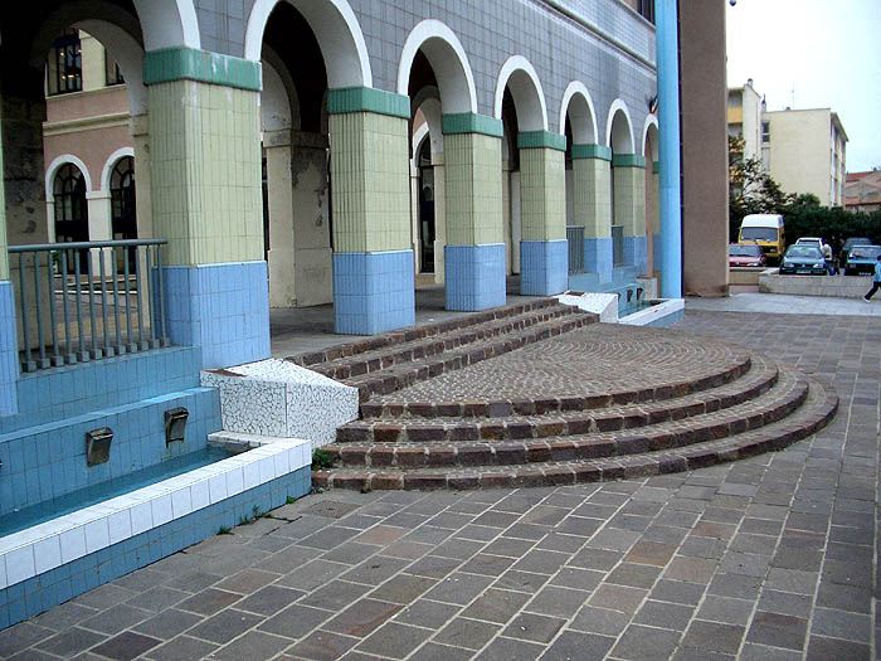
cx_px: 440
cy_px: 330
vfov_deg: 40.7
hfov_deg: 52.6
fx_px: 891
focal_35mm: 35
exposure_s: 1/250
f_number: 2.6
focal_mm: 5.8
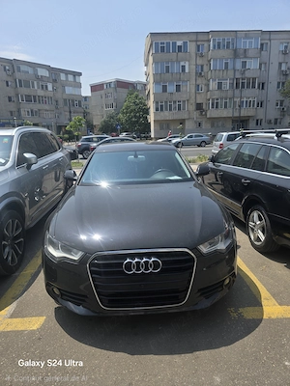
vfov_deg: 73.9
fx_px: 257
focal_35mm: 23
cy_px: 193
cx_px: 145
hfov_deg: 58.9
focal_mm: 6.3
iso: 12
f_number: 1.7
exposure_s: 1/769
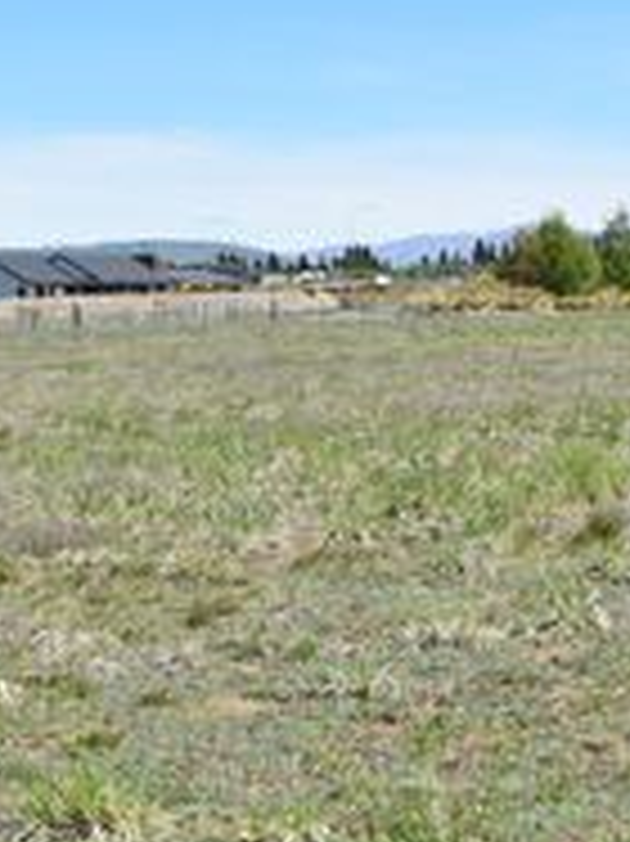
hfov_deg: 16.1
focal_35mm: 87
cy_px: 358
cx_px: 801
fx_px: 2114
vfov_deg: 22.5
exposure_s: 1/400
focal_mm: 24
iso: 200
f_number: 10
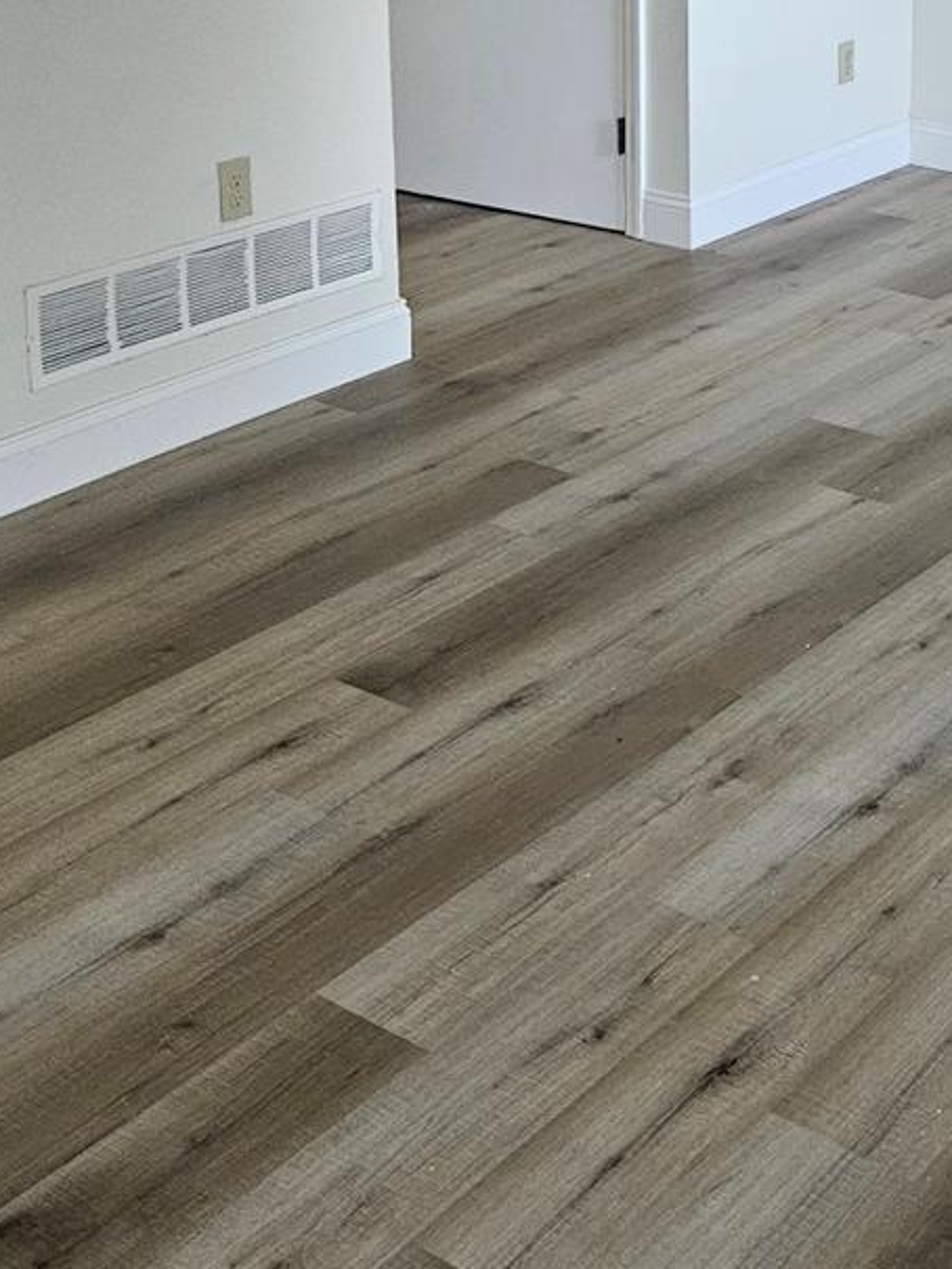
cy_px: 96
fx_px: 2089
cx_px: 932
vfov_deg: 31.9
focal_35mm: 57
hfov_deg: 24.6
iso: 500
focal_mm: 5.4
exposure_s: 1/120
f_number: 1.8
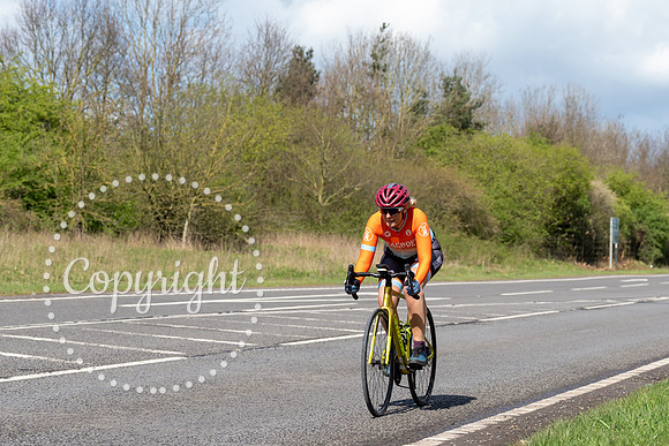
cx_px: 396
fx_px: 1855
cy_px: 215
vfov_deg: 13.7
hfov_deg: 20.4
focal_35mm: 100
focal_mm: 72
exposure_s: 1/1000
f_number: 5
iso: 400
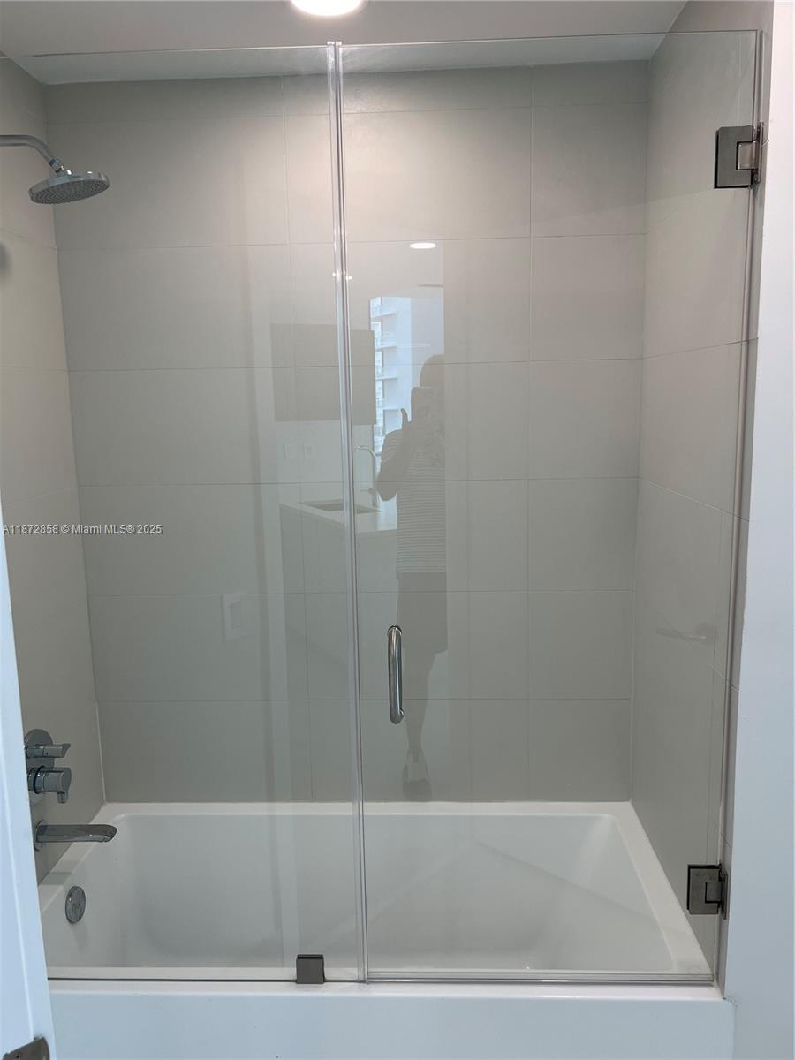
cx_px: 398
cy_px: 530
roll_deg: +2.2
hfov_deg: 53.1
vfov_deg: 67.3
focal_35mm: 26
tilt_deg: -7.3
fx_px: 796
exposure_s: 1/139
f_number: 1.5
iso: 32
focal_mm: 5.7
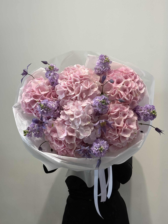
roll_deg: -2.2
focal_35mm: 48
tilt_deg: -2.4
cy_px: 112
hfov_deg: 30.3
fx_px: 311
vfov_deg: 39.7
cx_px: 84
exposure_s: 1/121
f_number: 1.78
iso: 64
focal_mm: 6.76
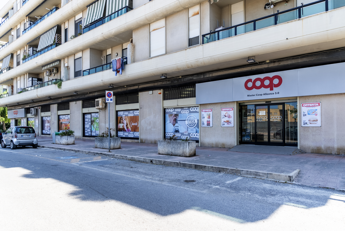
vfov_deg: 53.2
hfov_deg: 73.7
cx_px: 172
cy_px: 116
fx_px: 230
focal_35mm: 24
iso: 320
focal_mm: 24
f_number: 8
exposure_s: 1/200
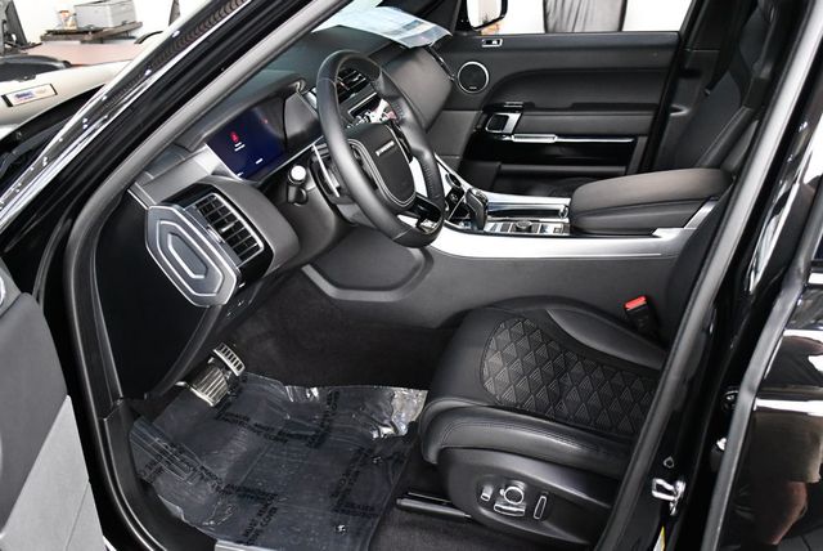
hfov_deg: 53.1
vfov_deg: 36.9
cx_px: 412
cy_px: 276
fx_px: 824
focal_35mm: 36
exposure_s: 1/125
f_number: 3.5
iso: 2800
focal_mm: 18
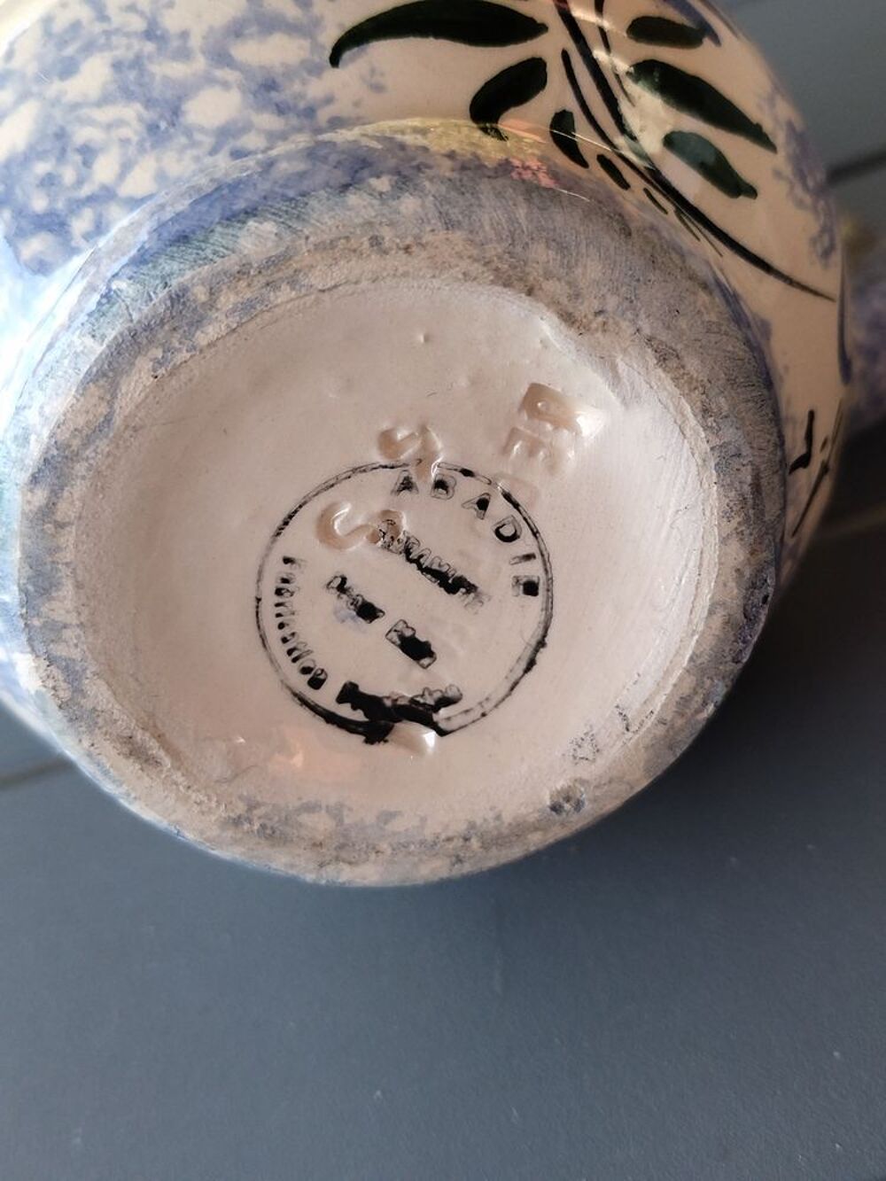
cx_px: 443
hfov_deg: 51.4
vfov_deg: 65.3
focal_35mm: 27
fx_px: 921
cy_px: 590
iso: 99
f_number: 1.79
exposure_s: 1/241
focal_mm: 4.74
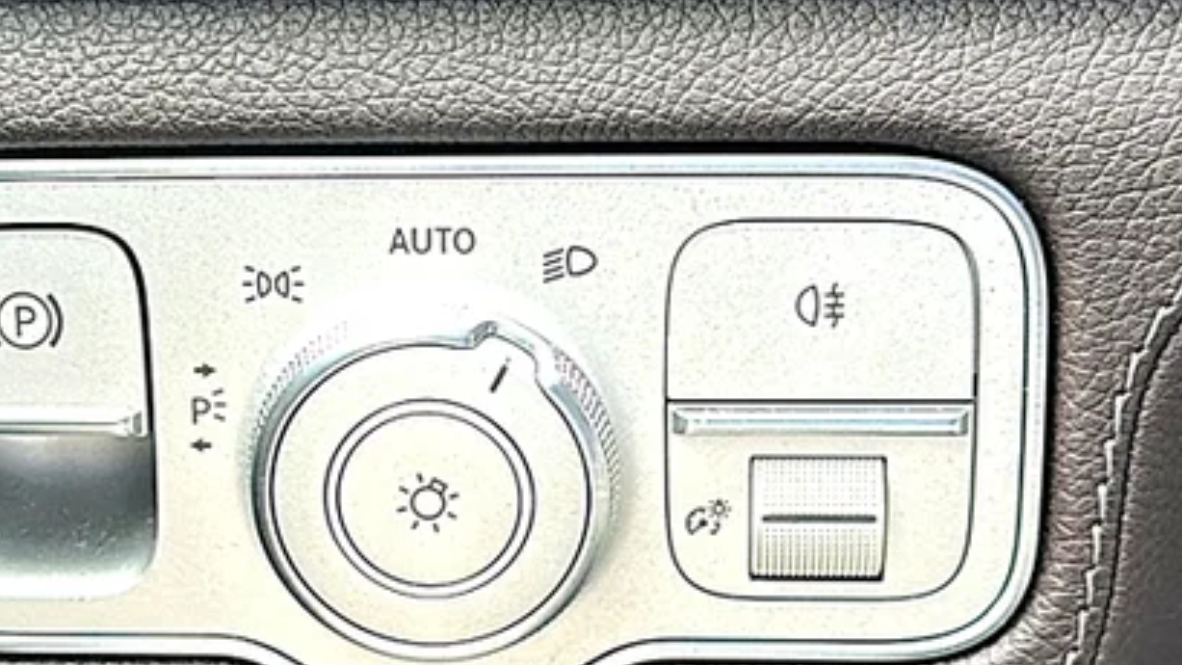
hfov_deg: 30.4
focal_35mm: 69
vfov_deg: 17.5
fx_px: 2162
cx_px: 422
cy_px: 334
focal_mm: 6.86
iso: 50
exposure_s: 1/45
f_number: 1.78
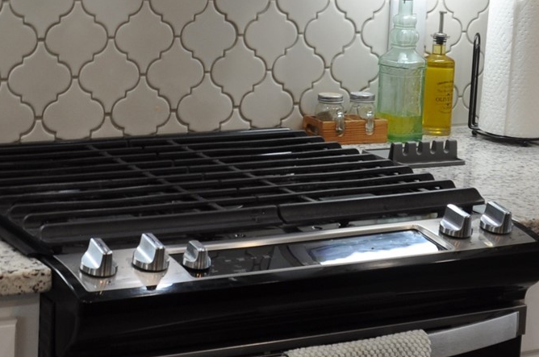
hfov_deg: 22.6
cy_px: 10
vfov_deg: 15.2
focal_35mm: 88
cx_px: 61
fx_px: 1315
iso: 220
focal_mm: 18
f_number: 5.6
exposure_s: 1/30
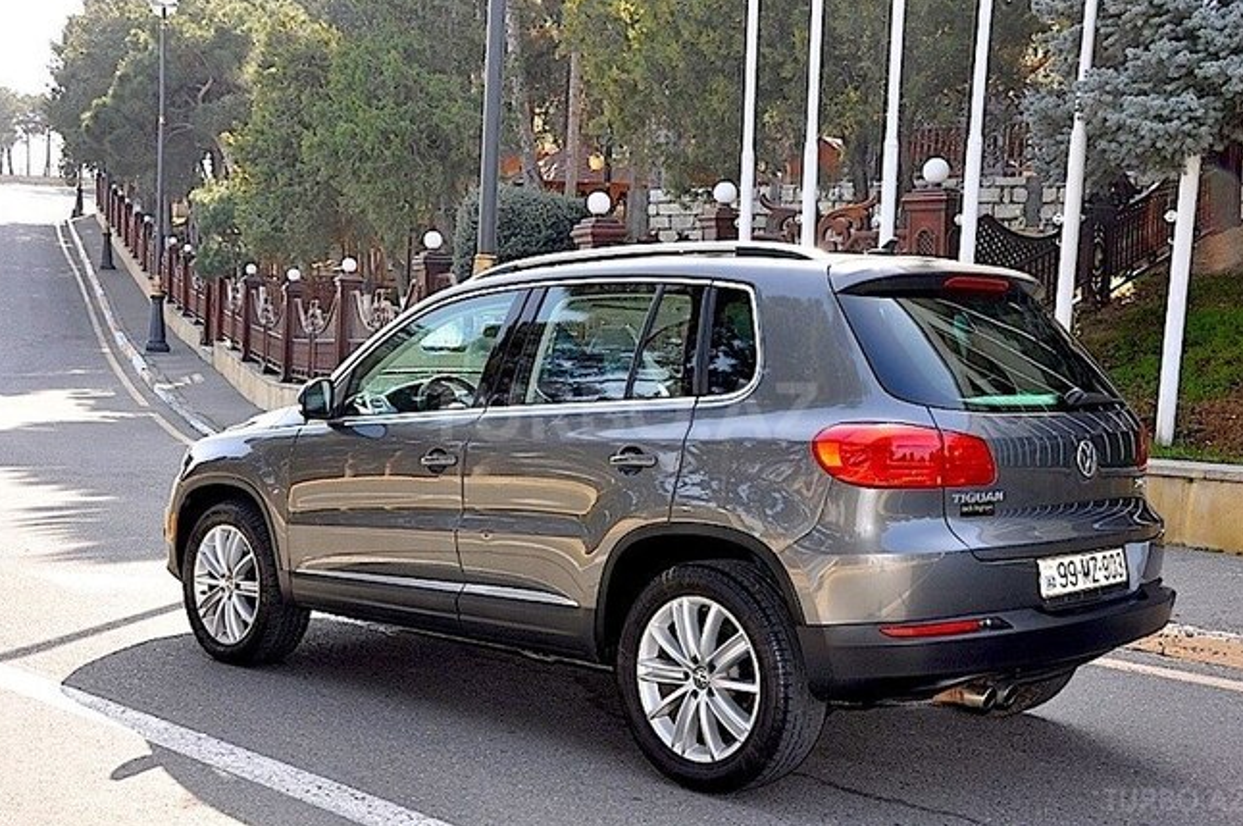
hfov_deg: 42.8
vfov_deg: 29.2
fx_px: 1586
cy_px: 411
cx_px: 622
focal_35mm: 46
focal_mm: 30
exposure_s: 1/200
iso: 640
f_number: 10
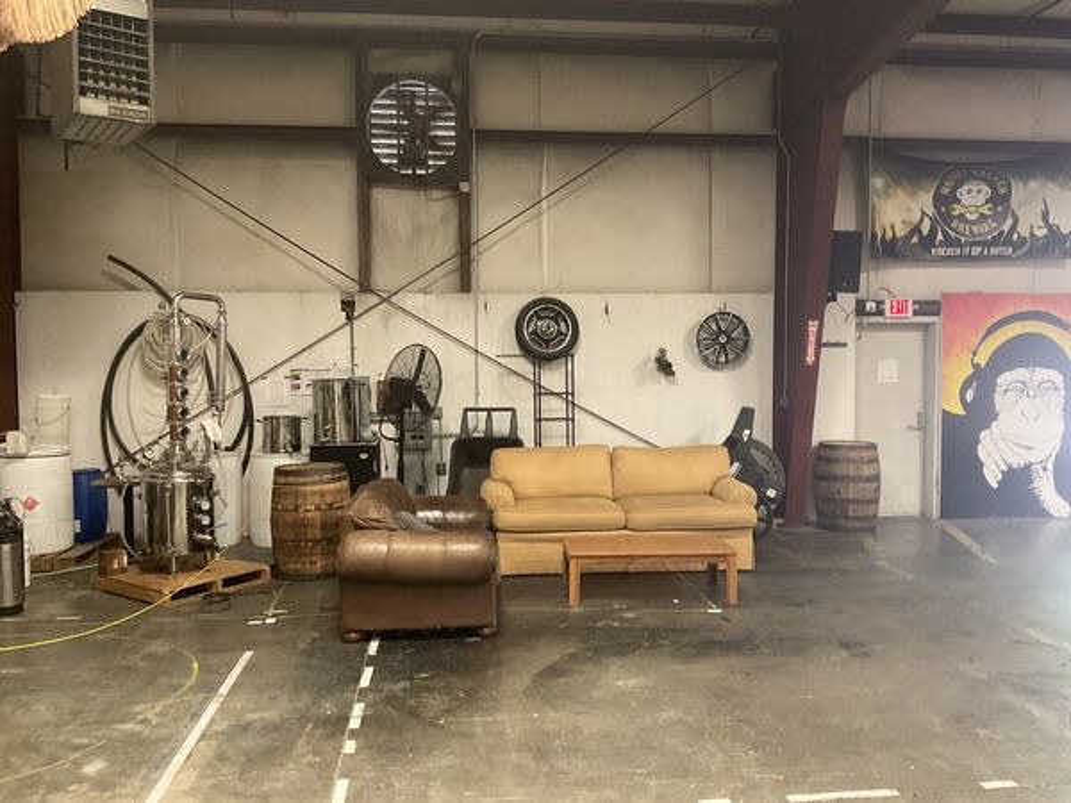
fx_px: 897
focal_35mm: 29
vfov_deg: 48.2
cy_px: 402
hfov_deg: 61.7
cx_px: 536
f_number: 1.8
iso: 250
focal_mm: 3
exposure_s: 1/40
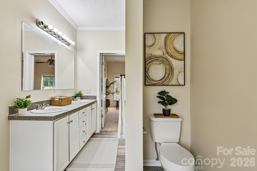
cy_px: 86
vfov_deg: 68.9
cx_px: 128
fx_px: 125
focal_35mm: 18
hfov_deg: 91.6
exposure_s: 1/20
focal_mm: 17.5
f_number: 8
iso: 110
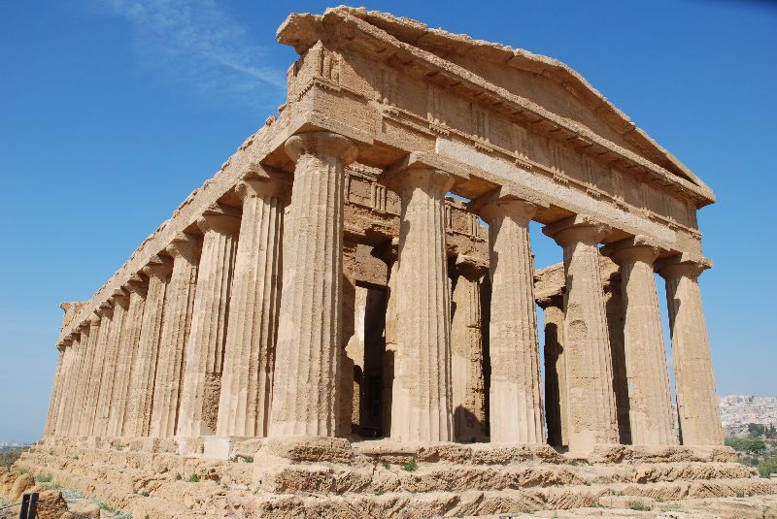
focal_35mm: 27
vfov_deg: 48.0
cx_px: 388
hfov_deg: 67.3
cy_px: 260
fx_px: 583
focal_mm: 18
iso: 100
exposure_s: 1/250
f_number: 8
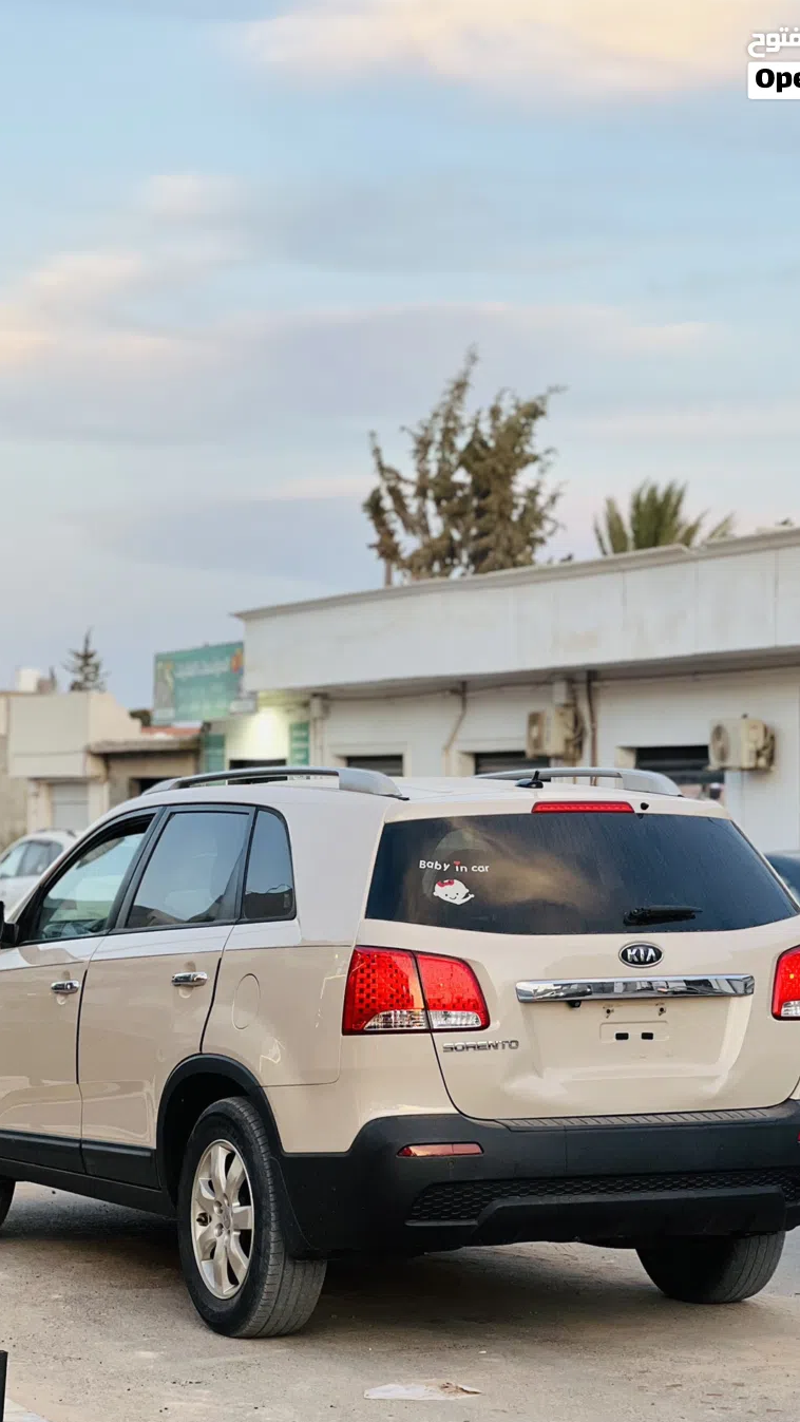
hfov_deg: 14.2
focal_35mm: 85
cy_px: 718
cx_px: 386
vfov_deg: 25.0
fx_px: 3204
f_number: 2.8
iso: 64
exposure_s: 1/100
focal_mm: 9
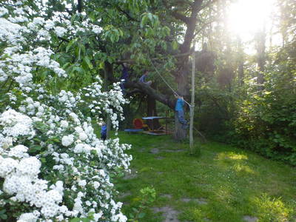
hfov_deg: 71.6
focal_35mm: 24
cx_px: 148
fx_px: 205
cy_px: 111
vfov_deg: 56.8
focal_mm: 4.3
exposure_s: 1/60
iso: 125
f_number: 3.3
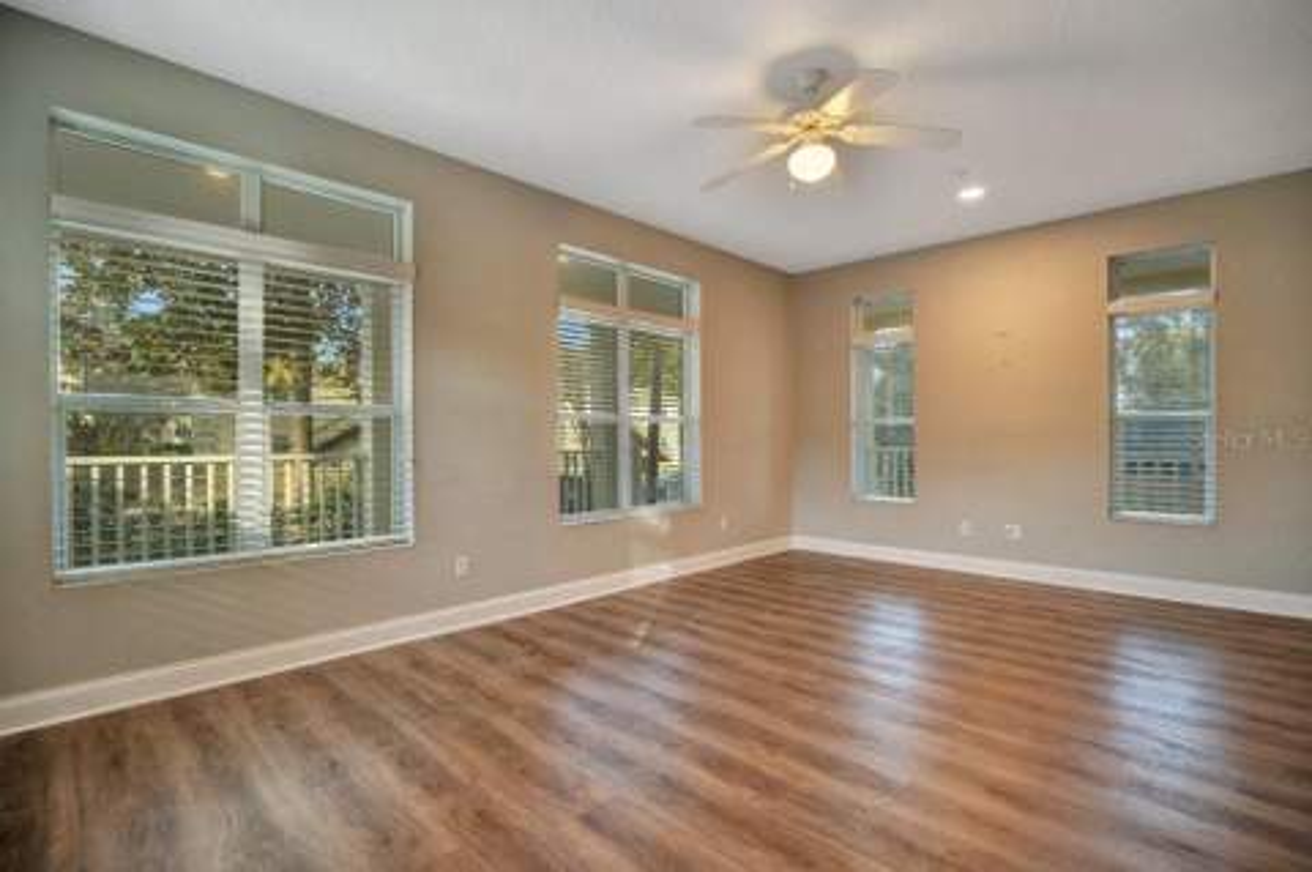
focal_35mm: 16
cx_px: 656
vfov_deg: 73.6
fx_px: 583
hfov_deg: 96.8
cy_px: 436
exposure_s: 1/400
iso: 6400
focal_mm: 16
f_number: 4
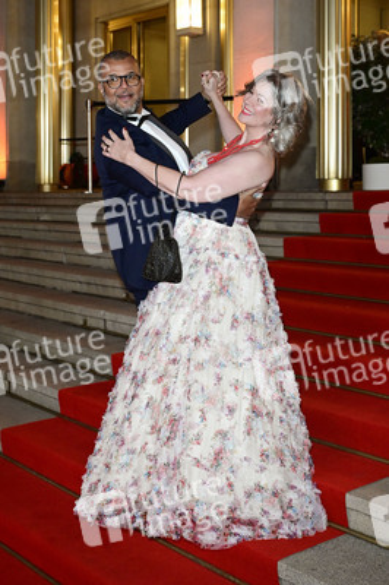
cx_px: 194
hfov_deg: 34.2
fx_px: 633
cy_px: 292
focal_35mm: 39
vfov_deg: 49.6
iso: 5000
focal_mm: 39
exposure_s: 1/160
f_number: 4.5
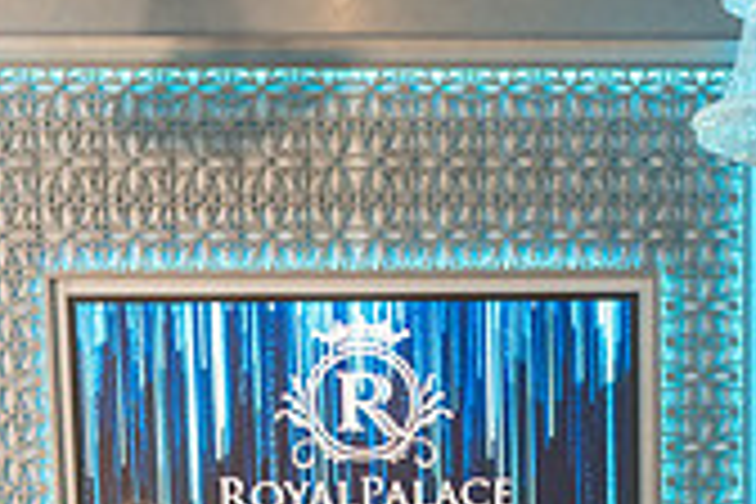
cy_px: 857
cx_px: 518
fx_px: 1743
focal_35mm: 83
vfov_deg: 14.7
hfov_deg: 24.3
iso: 1000
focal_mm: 24
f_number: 5
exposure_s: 1/125
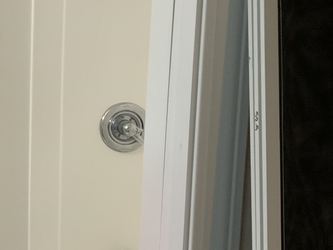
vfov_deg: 22.2
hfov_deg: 26.9
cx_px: -37
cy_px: 120
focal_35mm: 66
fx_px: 635
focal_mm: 3
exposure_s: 1/60
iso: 64
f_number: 1.8
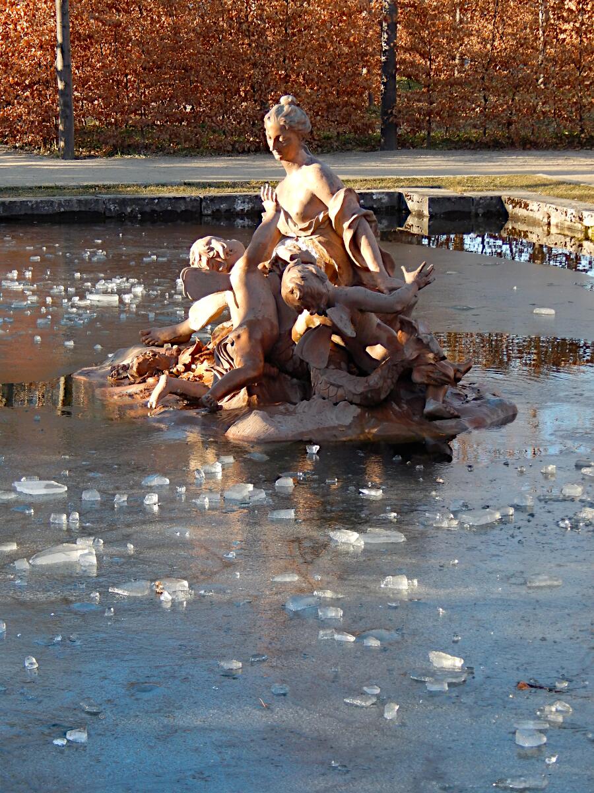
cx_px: 297
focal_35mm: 105
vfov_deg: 18.7
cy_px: 396
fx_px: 2402
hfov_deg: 14.1
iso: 125
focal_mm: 18.7
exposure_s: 1/100
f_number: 4.5
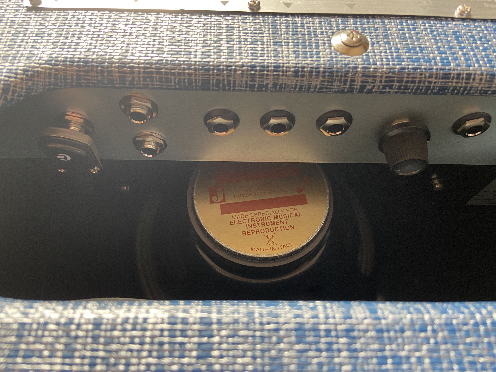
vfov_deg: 53.1
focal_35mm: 26
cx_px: 248
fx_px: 373
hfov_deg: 67.3
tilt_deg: -63.0
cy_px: 186
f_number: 1.8
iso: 125
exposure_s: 1/60
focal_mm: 4.25
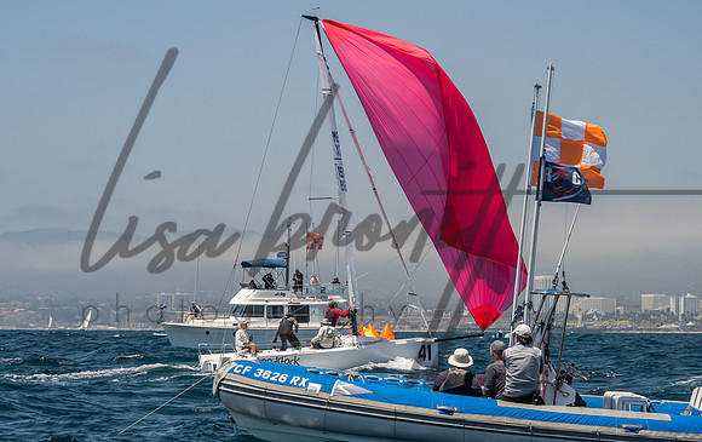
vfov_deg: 11.3
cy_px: 165
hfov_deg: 17.9
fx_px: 2222
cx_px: 328
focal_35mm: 116
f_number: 9
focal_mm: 86
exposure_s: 1/640
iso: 640
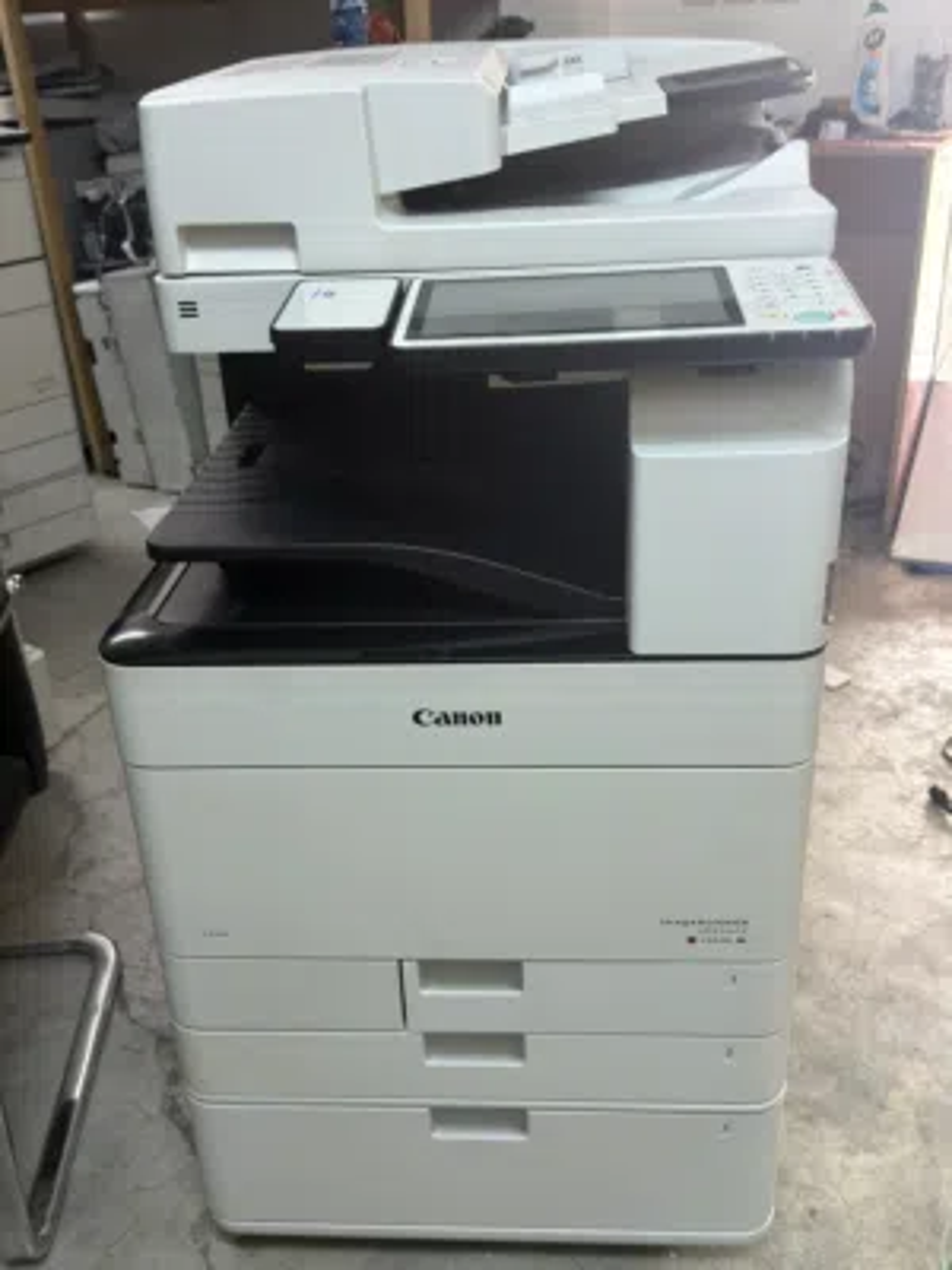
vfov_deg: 52.6
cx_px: 476
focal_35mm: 35
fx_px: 1283
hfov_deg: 40.7
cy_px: 635
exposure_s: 1/50
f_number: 1.78
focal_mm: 6.76
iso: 250
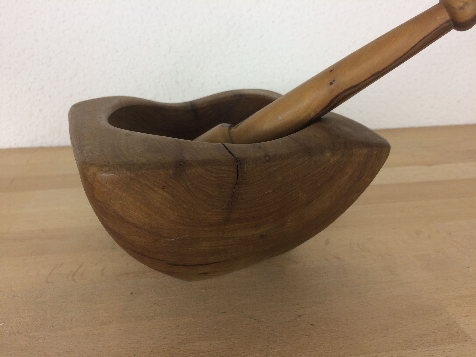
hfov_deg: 61.7
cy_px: 178
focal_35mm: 29
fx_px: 399
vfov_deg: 48.2
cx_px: 238
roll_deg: +0.3
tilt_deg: -21.2
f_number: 2.2
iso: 50
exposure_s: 1/50
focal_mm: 4.15
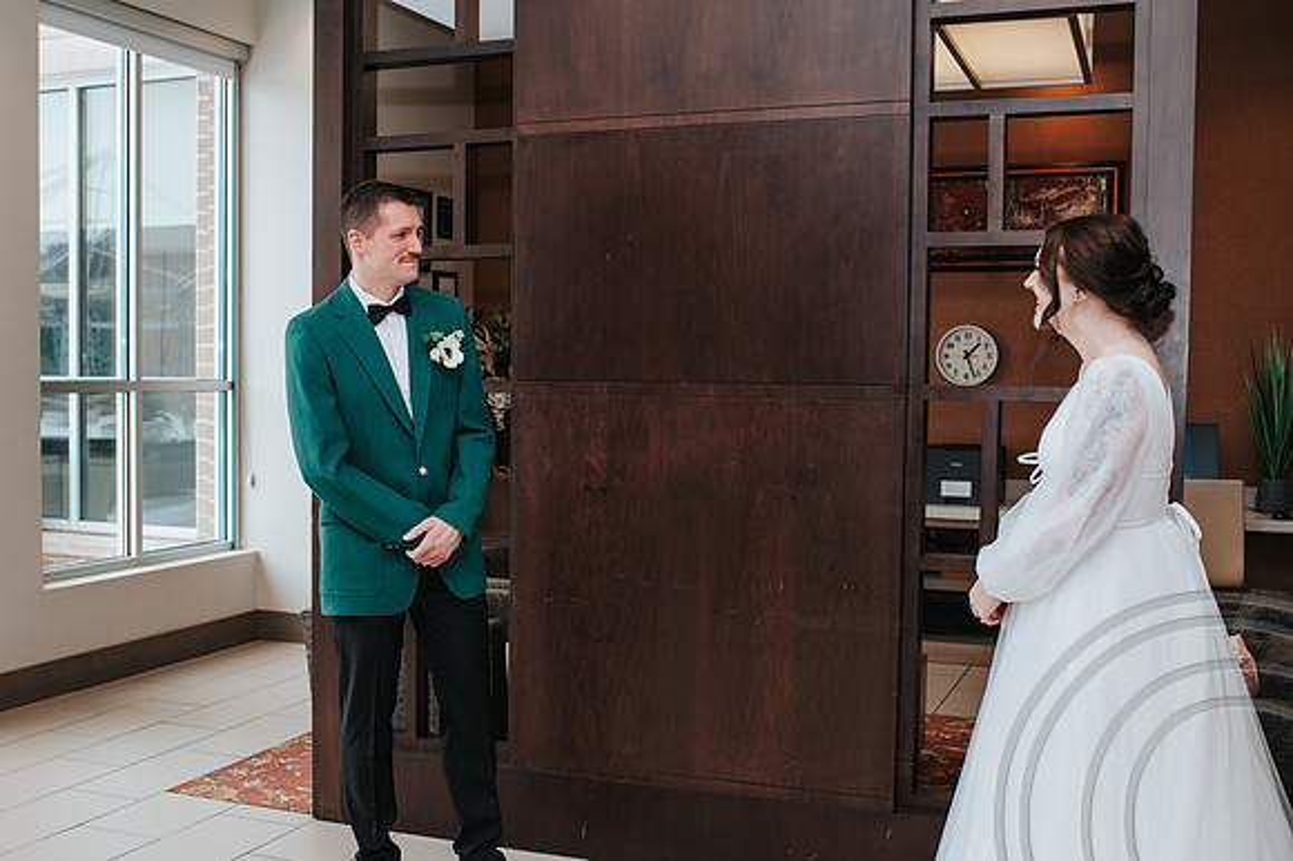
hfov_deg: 45.4
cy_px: 471
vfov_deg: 31.3
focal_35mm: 43
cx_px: 505
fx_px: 1533
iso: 320
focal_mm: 35
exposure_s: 1/200
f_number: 3.2
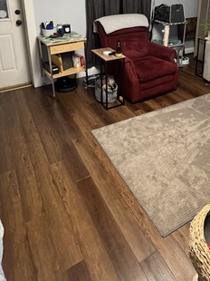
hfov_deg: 49.1
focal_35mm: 28
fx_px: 227
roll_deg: -0.1
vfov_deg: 58.4
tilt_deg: -17.5
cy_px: 54
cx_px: 133
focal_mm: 1.57
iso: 500
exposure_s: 1/60
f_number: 1.8
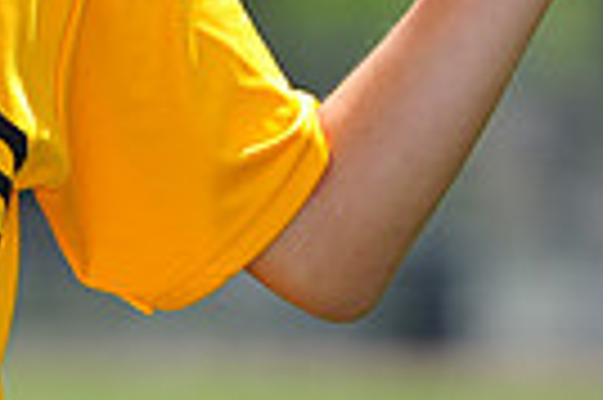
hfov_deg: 2.7
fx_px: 12631
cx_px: -400
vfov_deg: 1.8
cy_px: -422
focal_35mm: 755
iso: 200
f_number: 4.5
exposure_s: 1/1000
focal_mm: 175
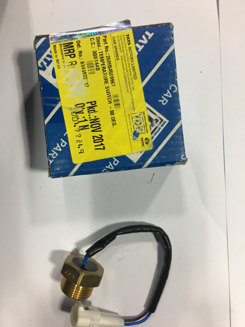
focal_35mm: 29
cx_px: 122
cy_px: 164
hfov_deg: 48.2
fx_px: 274
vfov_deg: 61.7
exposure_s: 1/33
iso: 80
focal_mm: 4.15
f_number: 2.2
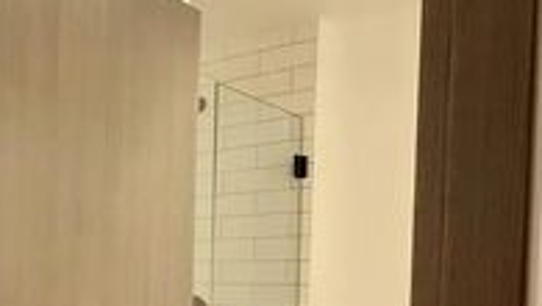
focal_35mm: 50
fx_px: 719
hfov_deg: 36.8
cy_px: 303
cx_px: -8
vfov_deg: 23.1
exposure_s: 1/60
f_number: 2.2
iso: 800
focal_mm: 2.22
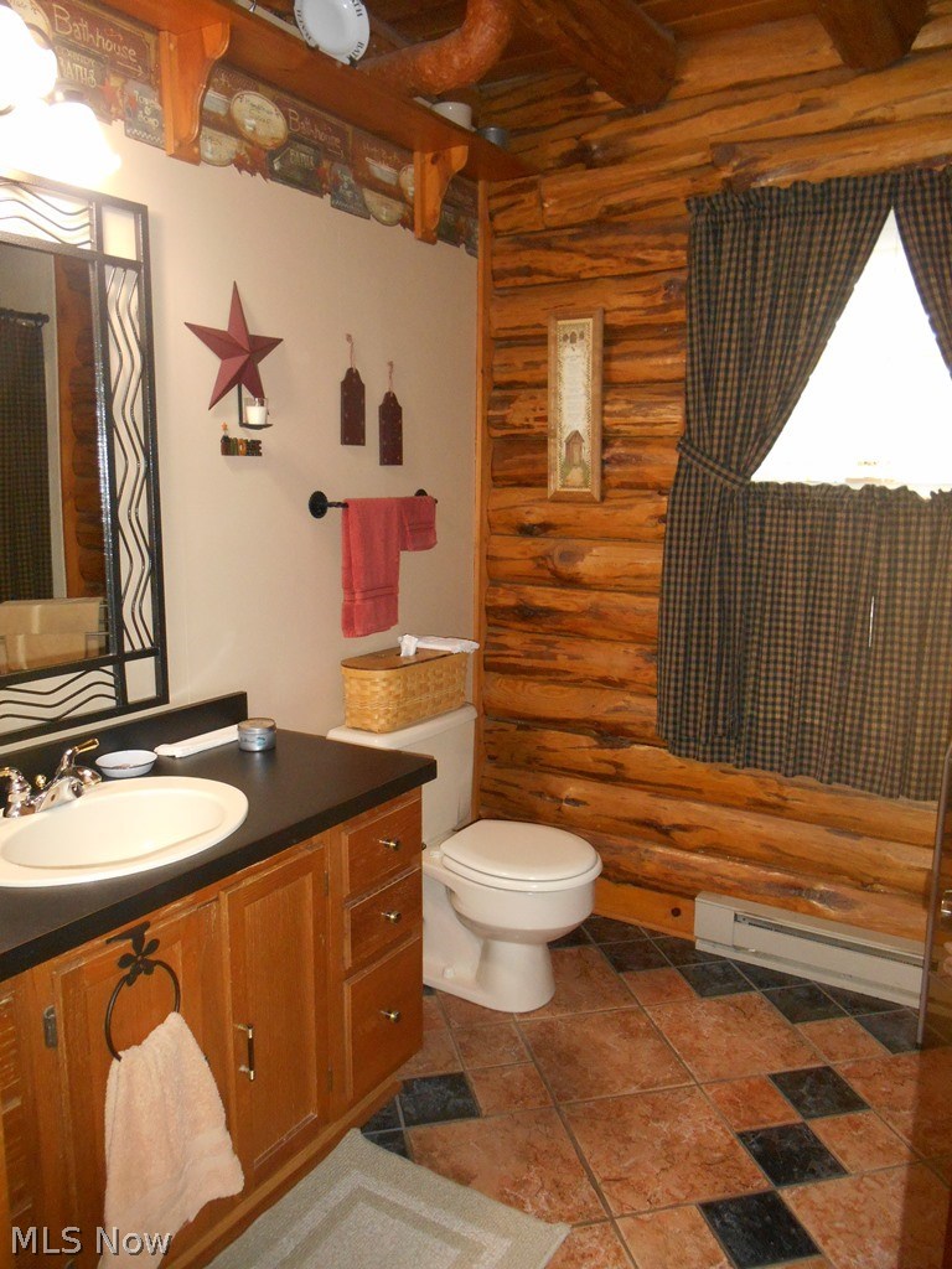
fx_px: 953
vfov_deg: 67.3
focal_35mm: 26
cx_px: 476
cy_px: 634
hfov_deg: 53.1
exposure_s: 1/25
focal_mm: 4.7
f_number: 3.4
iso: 450
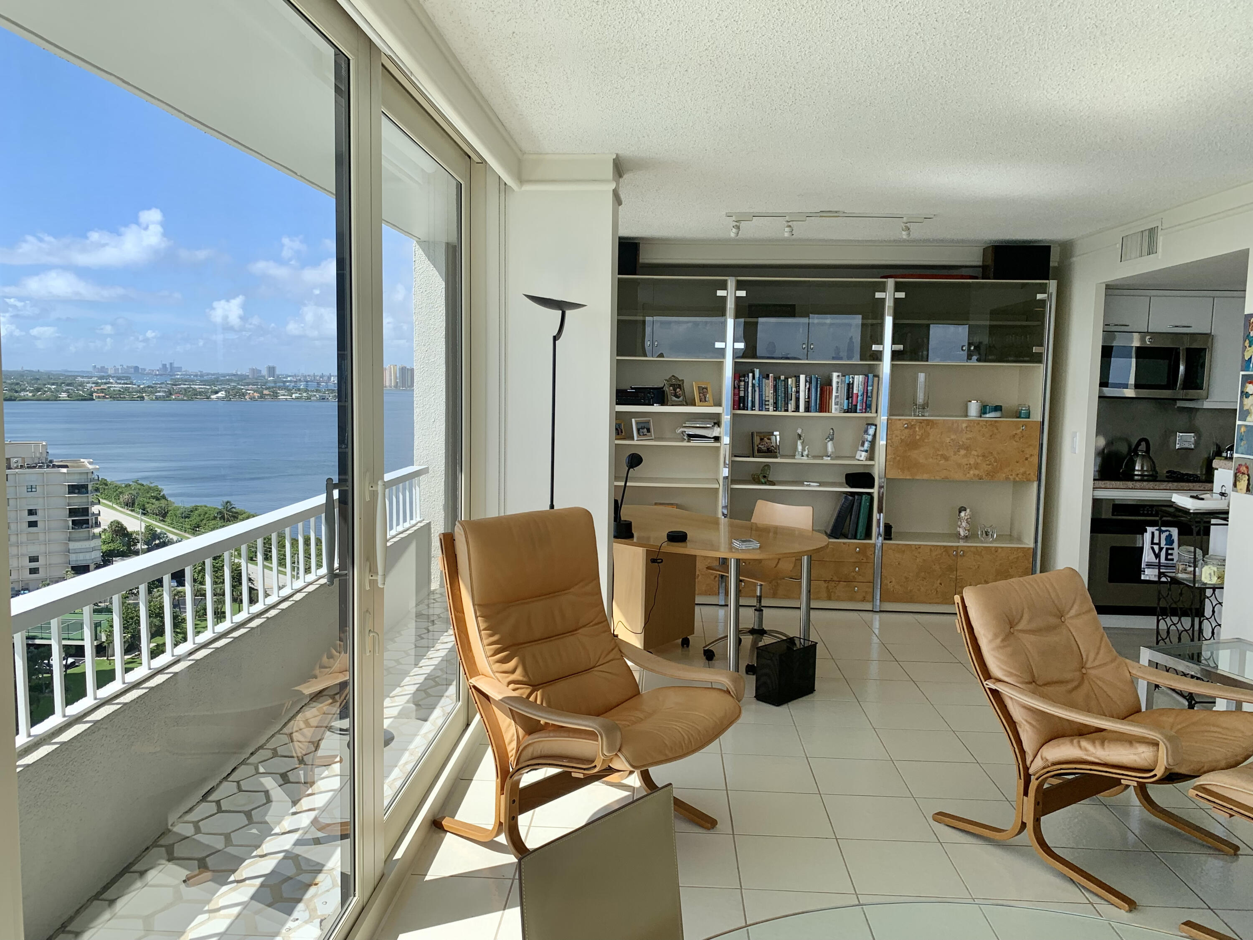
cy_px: 470
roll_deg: -0.8
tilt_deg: -6.0
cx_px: 626
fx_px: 941
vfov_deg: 53.1
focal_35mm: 26
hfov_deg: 67.3
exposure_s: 1/543
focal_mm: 4.25
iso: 25
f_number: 1.8
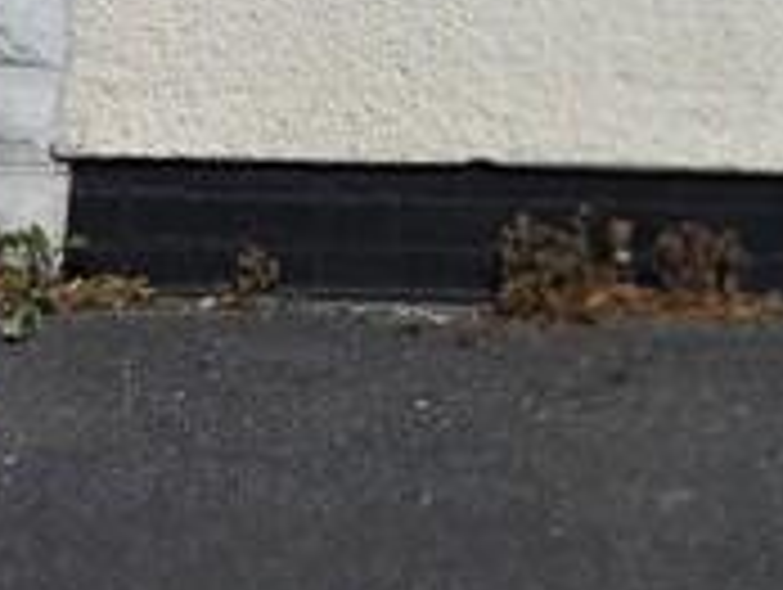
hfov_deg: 12.1
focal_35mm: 135
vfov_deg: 9.2
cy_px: -1081
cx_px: 1804
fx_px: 3058
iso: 80
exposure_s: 1/10000
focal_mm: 6.3
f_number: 1.7
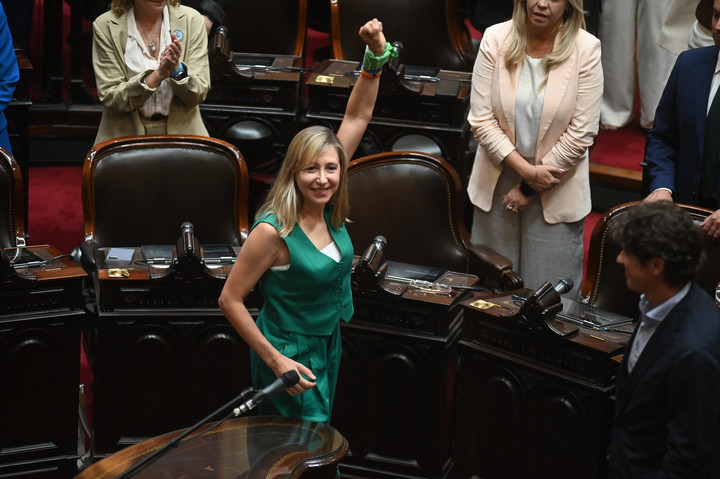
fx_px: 3997
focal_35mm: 200
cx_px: 360
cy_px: 240
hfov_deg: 10.3
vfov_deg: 6.9
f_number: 2.8
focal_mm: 200
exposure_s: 1/500
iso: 4000
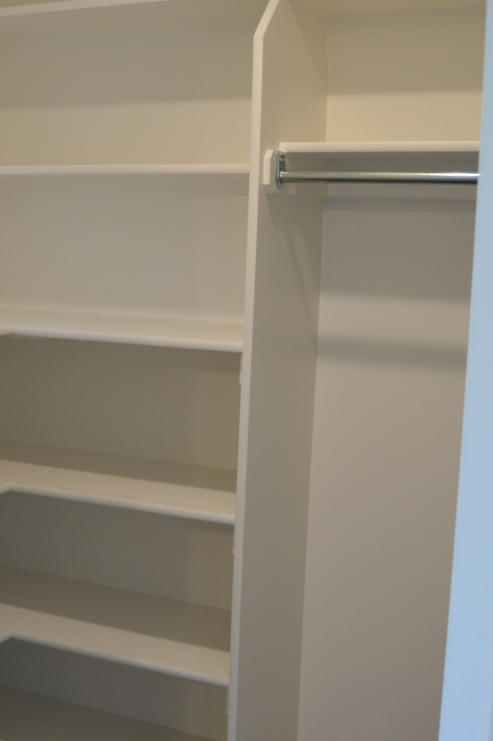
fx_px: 1070
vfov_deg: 38.2
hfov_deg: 25.5
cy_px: 409
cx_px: 103
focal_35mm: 52
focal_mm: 20
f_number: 4
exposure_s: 1/60
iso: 400
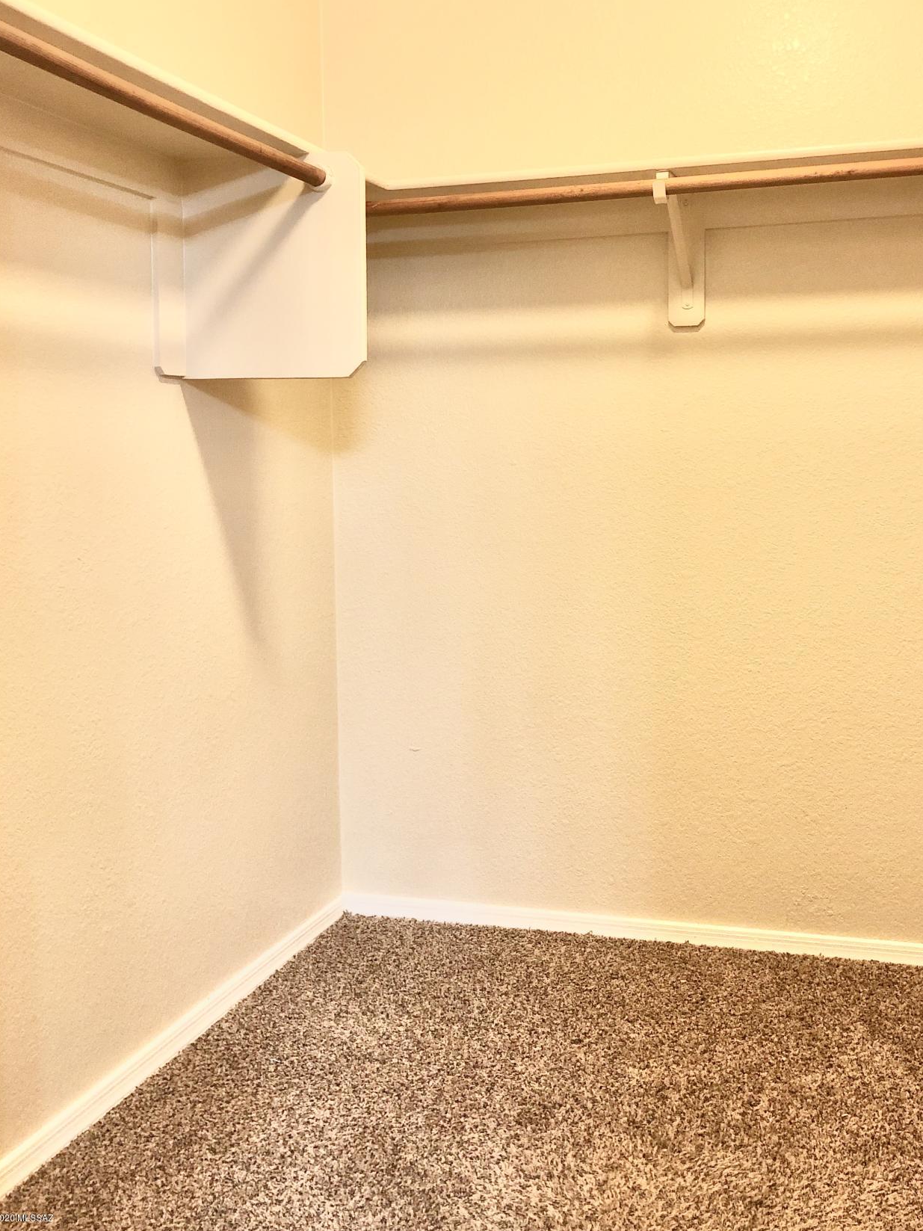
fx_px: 1209
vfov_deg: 53.7
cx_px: 543
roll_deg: +1.0
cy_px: 518
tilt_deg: -2.6
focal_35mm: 34
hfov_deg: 41.6
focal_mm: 4
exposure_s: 1/15
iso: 50
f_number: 1.8
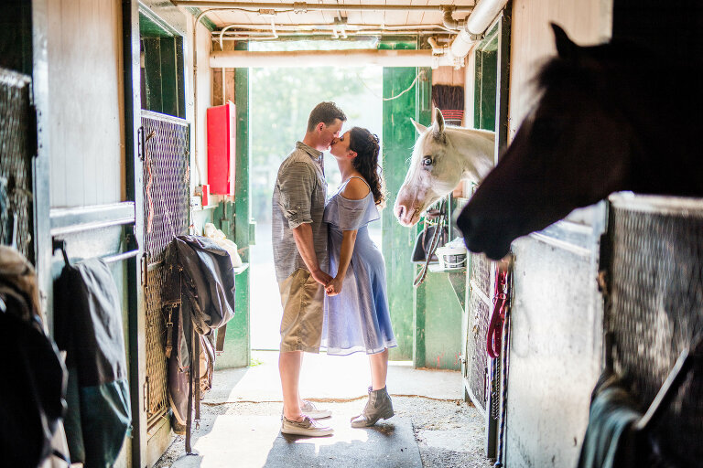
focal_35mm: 50
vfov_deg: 27.0
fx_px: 976
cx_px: 352
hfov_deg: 39.6
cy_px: 234
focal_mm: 50
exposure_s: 1/800
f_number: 1.4
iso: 125
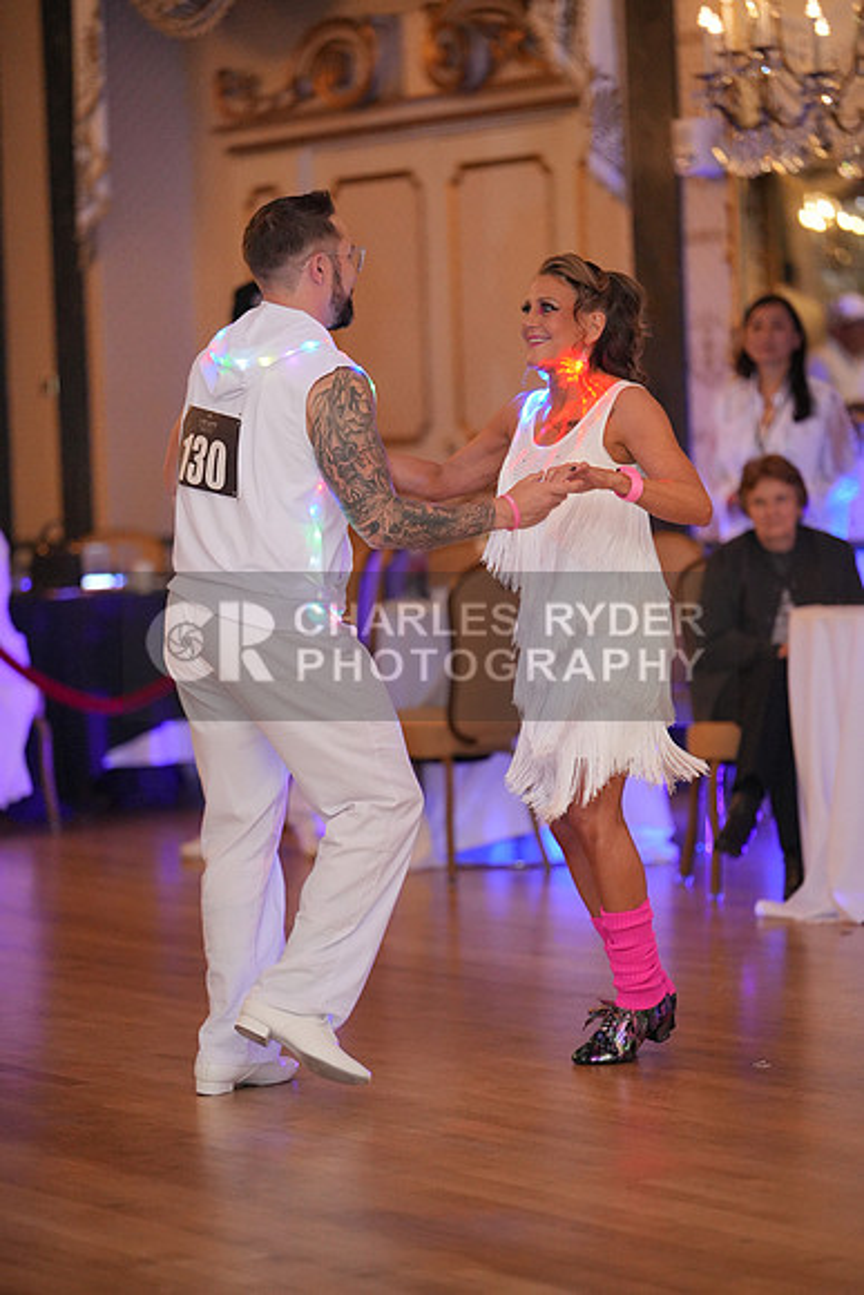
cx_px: 432
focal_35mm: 118
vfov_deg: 17.3
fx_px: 4245
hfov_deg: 11.6
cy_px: 648
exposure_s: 1/250
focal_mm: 118
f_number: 2
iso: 5000
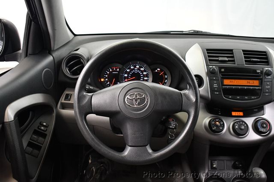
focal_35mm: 36
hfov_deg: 53.2
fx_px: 274
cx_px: 137
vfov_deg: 36.8
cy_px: 91
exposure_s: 1/80
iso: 3200
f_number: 3.8
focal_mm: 24
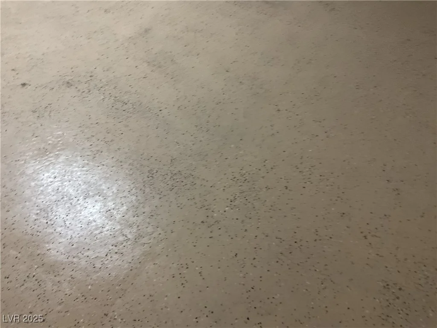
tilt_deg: -52.5
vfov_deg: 48.2
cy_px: 164
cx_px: 218
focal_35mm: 29
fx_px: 366
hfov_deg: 61.7
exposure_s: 1/40
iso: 250
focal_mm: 3
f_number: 1.8
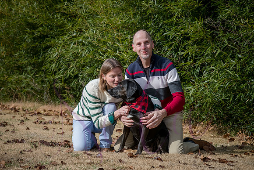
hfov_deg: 18.3
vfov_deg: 12.2
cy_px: 85
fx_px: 790
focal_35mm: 112
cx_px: 127
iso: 400
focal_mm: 112
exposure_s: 1/1000
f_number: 7.1
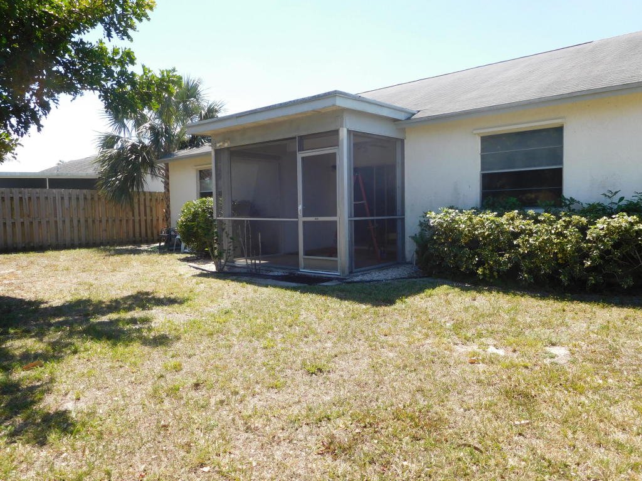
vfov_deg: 54.9
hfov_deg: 69.4
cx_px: 321
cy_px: 240
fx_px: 464
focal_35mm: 25
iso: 125
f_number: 3.4
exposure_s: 1/500
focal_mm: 4.5
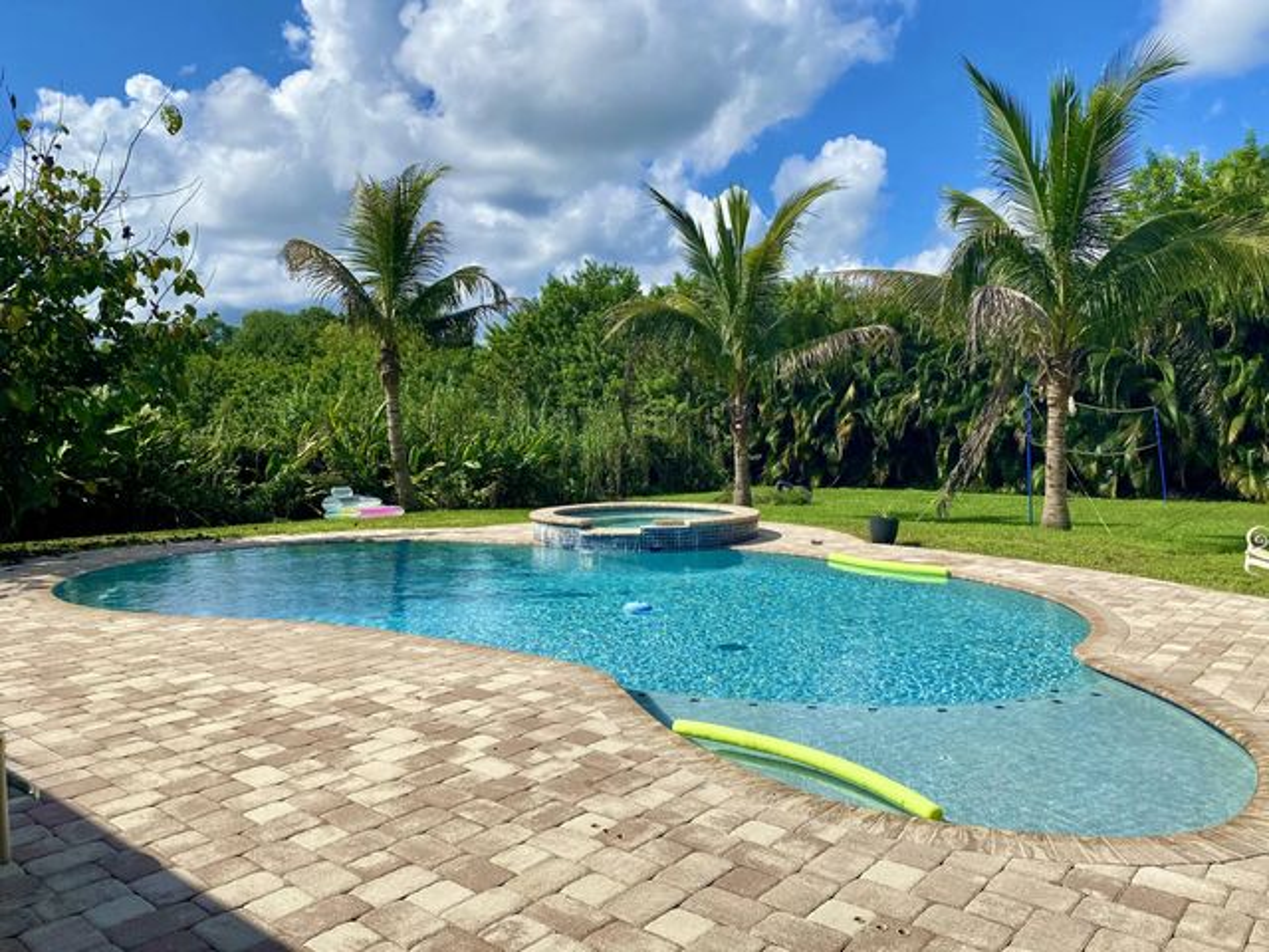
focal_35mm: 26
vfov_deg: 53.1
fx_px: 953
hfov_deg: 67.3
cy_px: 476
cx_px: 634
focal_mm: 4.25
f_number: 1.8
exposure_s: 1/4608
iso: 32
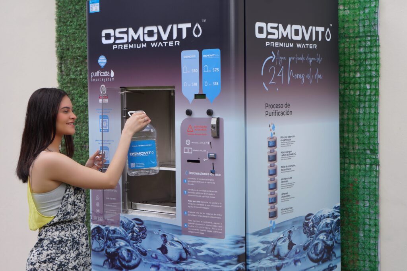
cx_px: 204
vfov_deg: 18.2
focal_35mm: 75
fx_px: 848
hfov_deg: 27.0
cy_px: 136
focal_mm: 50
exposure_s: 1/160
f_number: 5.6
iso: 100
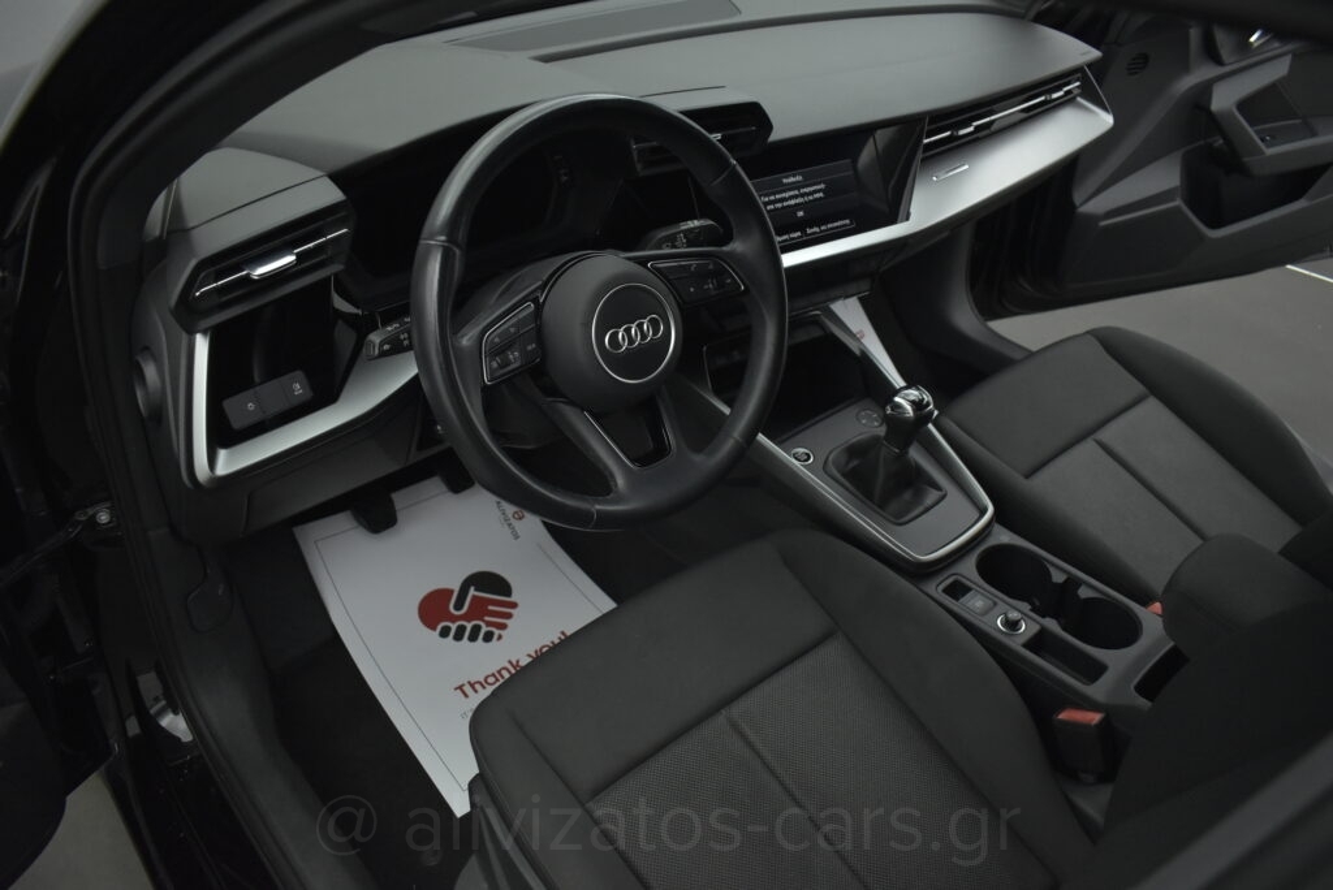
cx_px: 666
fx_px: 1000
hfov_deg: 67.4
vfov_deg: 48.0
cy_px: 445
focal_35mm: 27
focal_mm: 18
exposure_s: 1/125
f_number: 3.5
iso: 1600
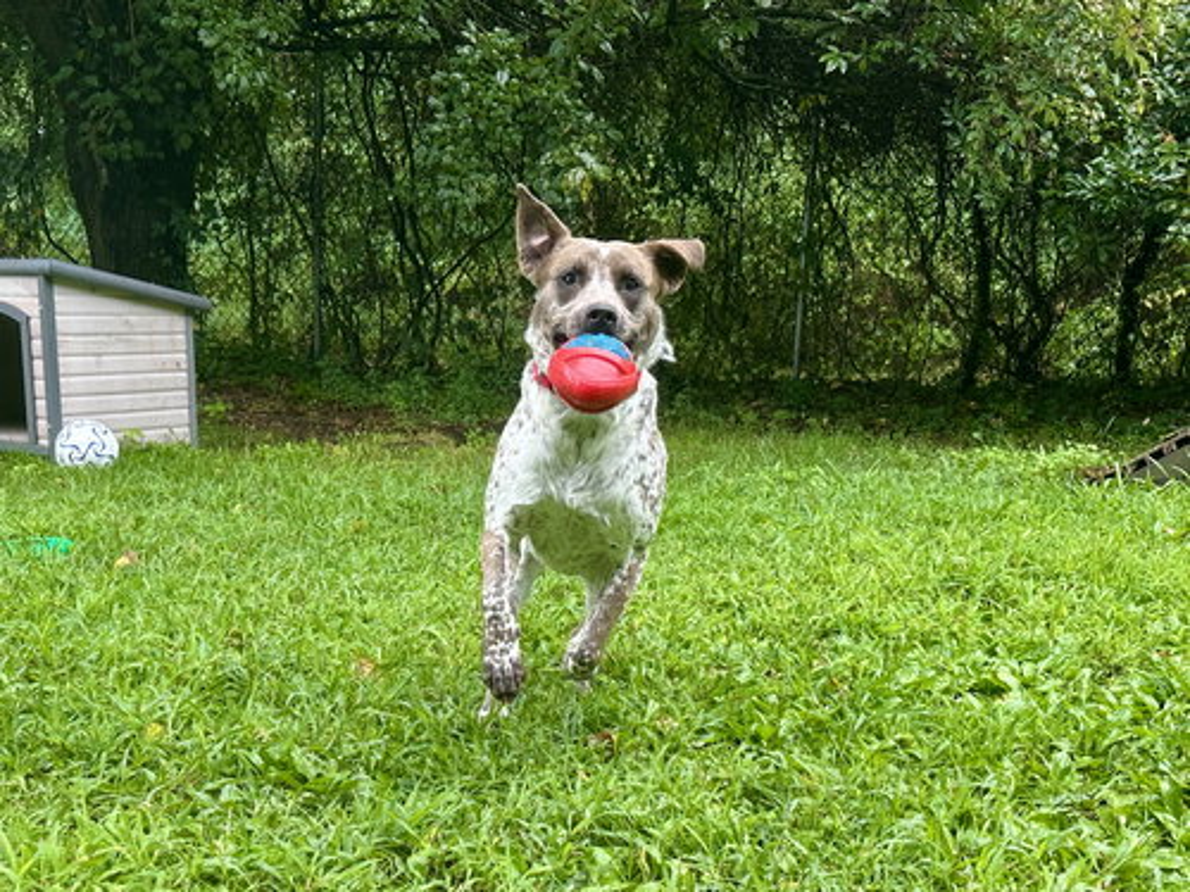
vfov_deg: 56.8
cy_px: 446
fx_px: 825
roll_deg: -2.1
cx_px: 595
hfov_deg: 71.6
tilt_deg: -13.2
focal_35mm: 24
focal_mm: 6.86
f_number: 1.78
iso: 64
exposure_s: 1/245
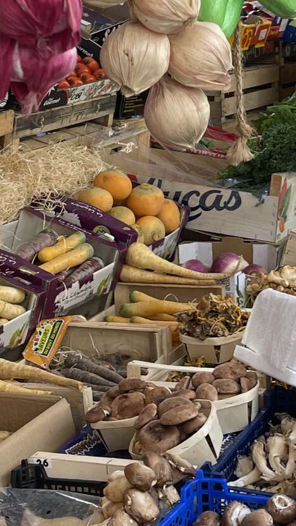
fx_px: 1172
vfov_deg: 25.1
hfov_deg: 14.4
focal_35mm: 84
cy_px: 142
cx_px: 183
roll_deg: +4.4
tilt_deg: -5.6
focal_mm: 5.1
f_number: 1.6
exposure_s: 1/144
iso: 32
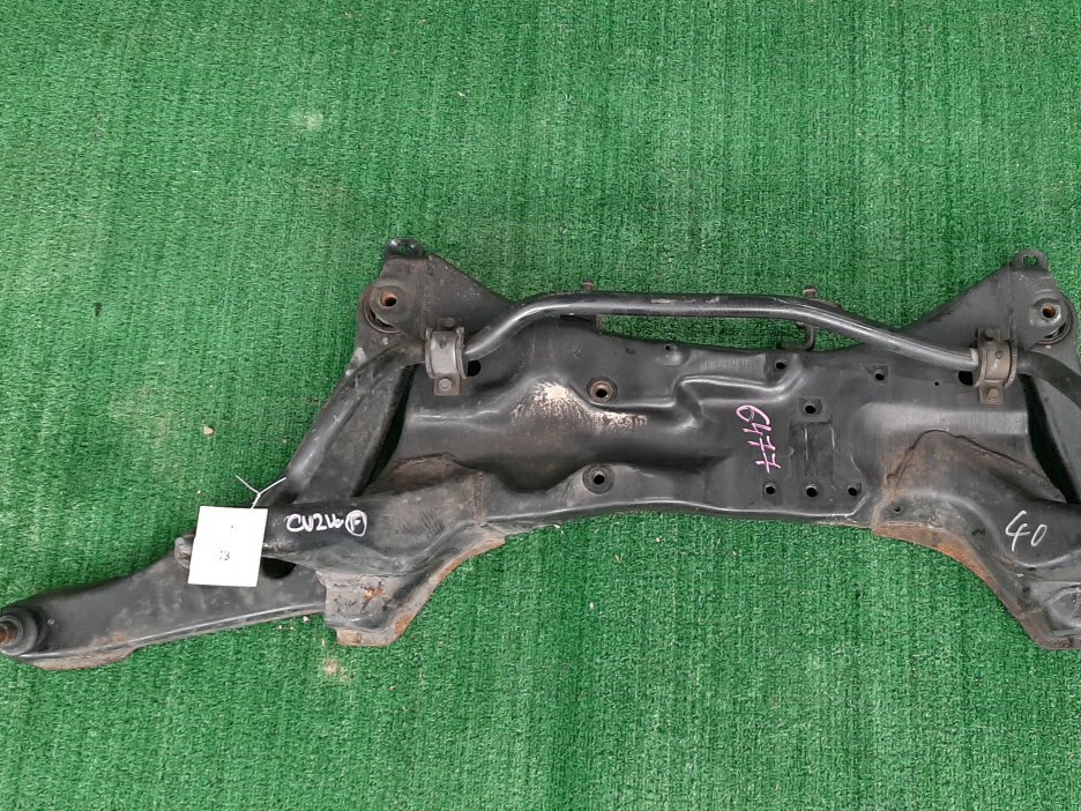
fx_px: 1249
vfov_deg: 35.9
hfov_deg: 46.2
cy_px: 427
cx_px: 710
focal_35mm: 40
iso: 106
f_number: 1.7
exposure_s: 1/50
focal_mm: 3.93
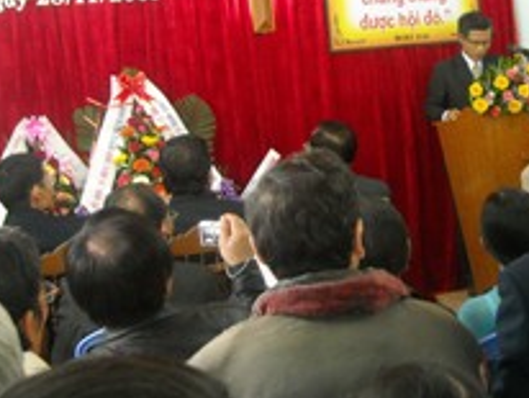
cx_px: 380
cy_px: 110
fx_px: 1163
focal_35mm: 76
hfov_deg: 25.4
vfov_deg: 19.3
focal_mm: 5.7
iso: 400
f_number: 2.8
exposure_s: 1/33
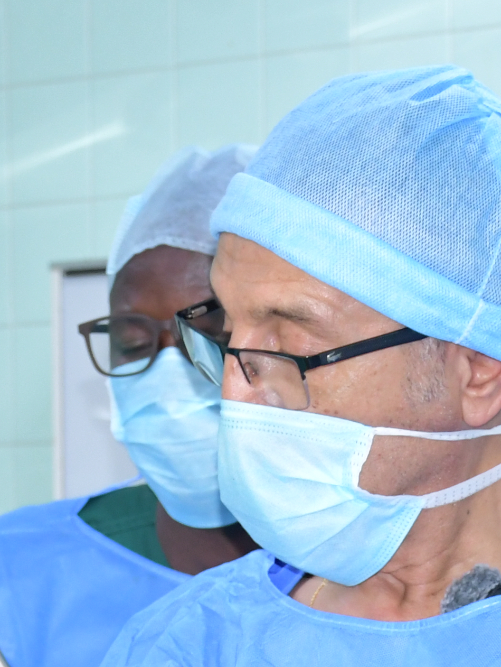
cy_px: 752
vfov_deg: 9.0
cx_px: 228
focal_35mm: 217
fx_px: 4186
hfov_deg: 6.8
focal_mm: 38
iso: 1000
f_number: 5
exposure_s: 1/80
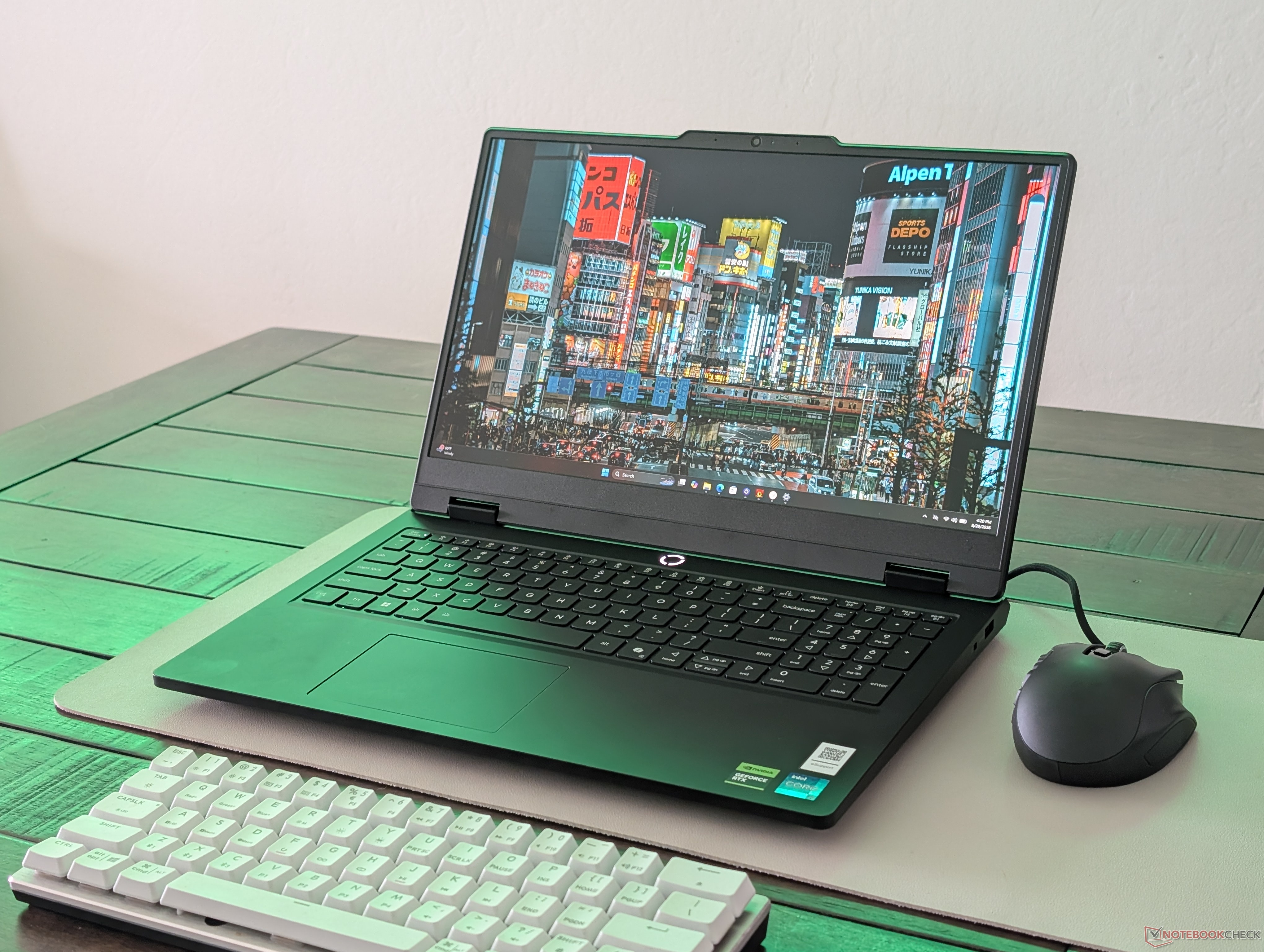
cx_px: 632
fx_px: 1792
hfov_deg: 38.9
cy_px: 476
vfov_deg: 29.7
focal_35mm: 49
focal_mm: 6.9
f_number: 1.68
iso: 90
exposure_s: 1/23.9
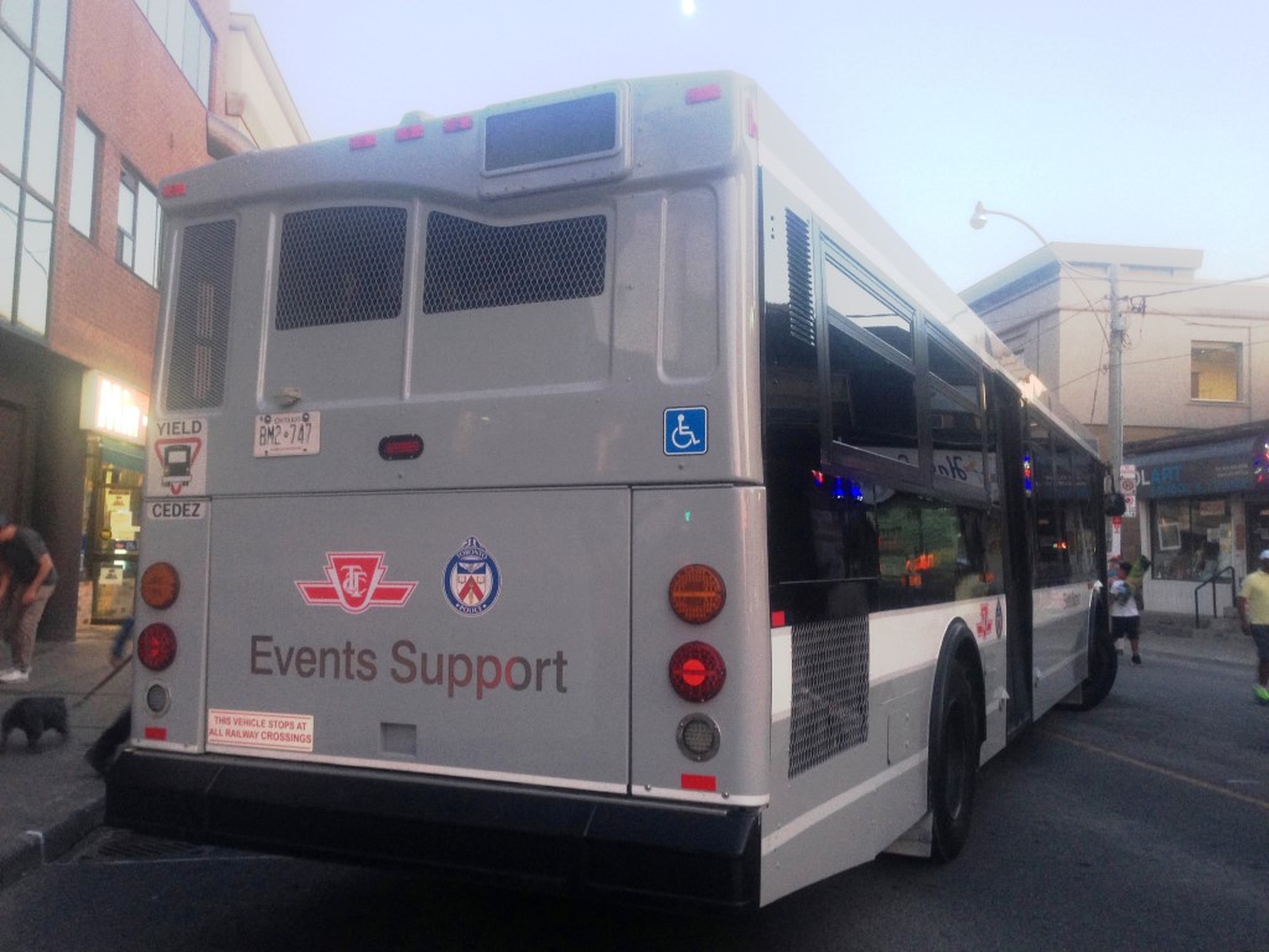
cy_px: 476
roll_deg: -2.7
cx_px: 634
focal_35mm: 33
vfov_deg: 42.9
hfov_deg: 55.4
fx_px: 1210
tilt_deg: +4.1
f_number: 2.4
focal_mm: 4.12
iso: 100
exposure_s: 1/20
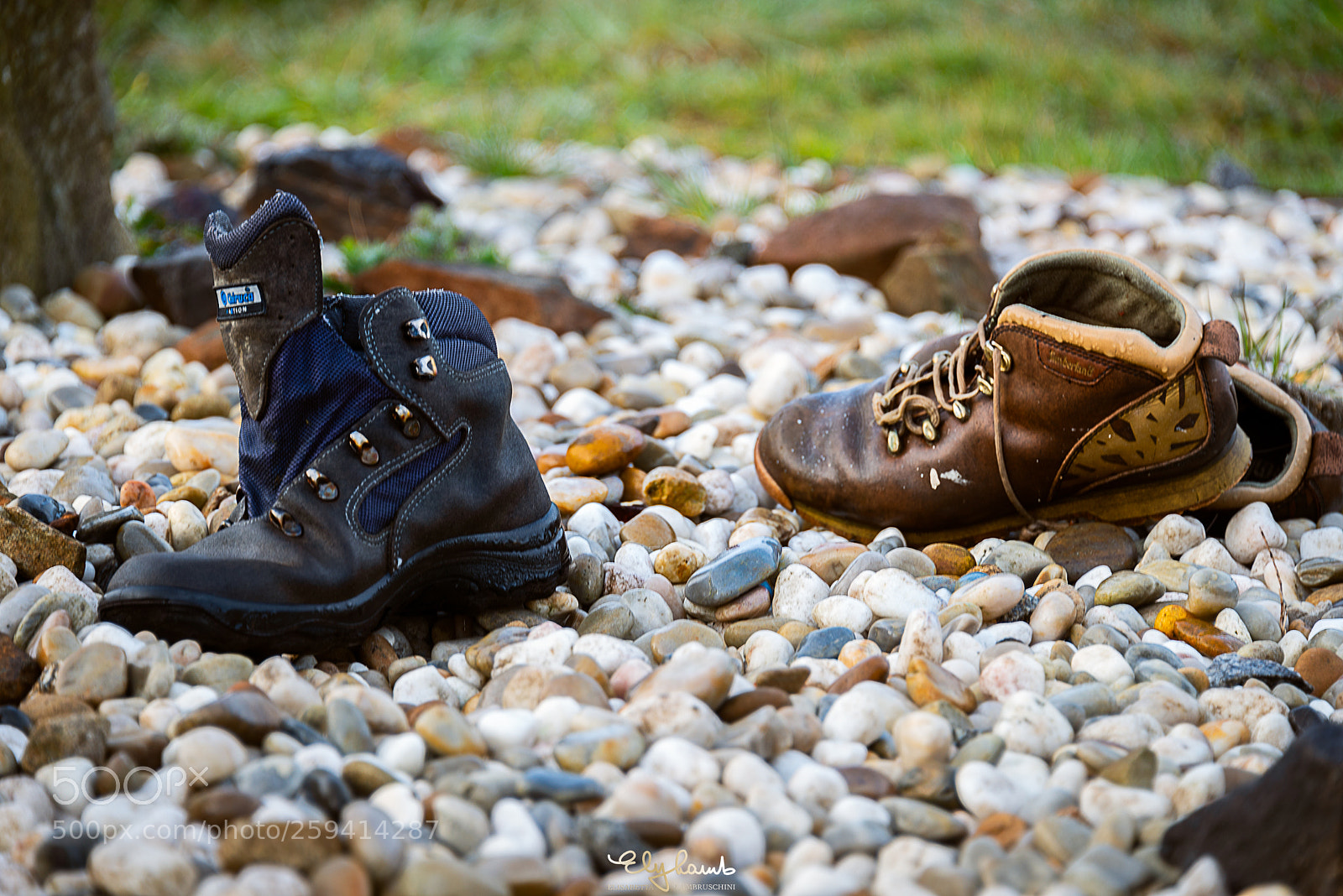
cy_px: 448
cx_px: 672
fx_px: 7090
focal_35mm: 190
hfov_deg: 10.8
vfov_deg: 7.2
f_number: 5.6
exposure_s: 1/60
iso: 200
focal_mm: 190
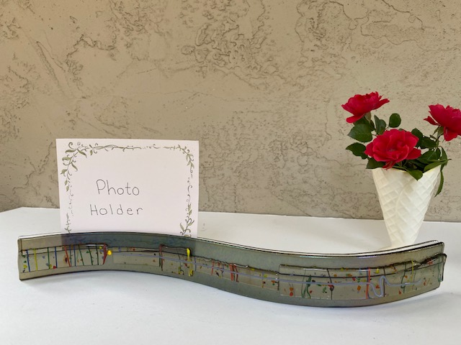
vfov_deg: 53.1
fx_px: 346
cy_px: 172
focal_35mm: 26
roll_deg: +1.2
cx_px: 230
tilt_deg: -4.9
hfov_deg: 67.3
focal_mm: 4.25
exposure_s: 1/121
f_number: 1.8
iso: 64
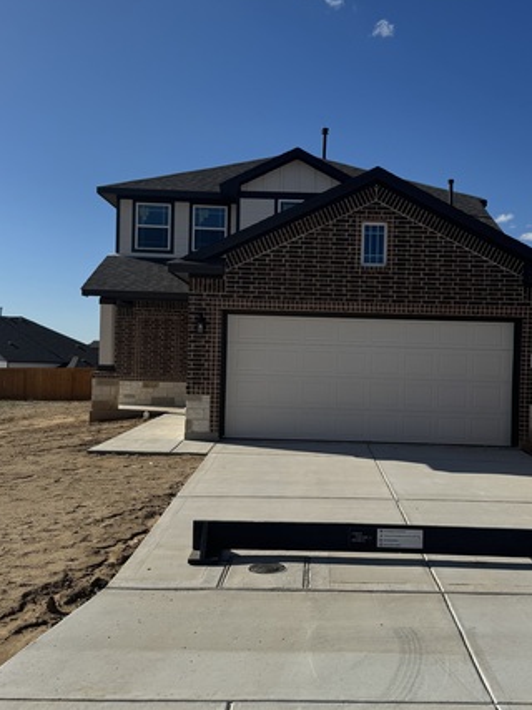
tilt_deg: -0.8
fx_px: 738
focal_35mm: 36
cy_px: 354
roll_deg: -0.9
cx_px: 319
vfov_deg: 51.4
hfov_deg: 39.5
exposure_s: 1/7937
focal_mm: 6.76
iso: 80
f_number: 1.78
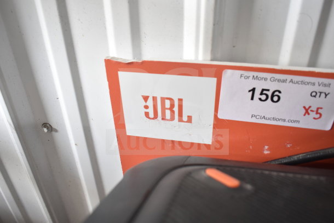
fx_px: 278
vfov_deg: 43.6
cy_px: 112
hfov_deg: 61.9
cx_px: 167
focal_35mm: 30
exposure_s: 1/30
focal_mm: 20
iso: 800
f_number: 3.8
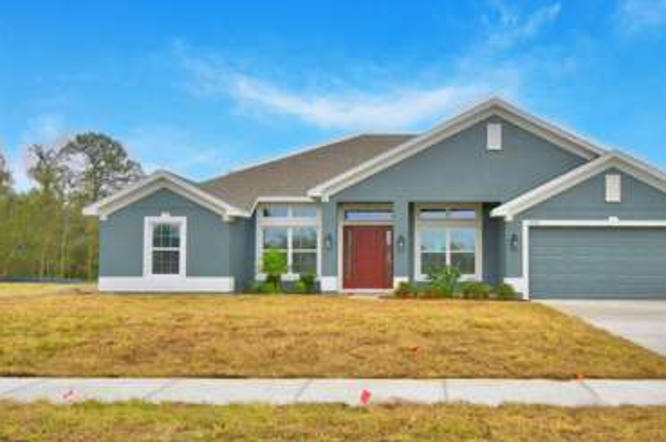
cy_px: 230
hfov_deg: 49.3
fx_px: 721
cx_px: 402
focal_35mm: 39
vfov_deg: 34.1
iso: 200
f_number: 5.6
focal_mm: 20
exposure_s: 1/160
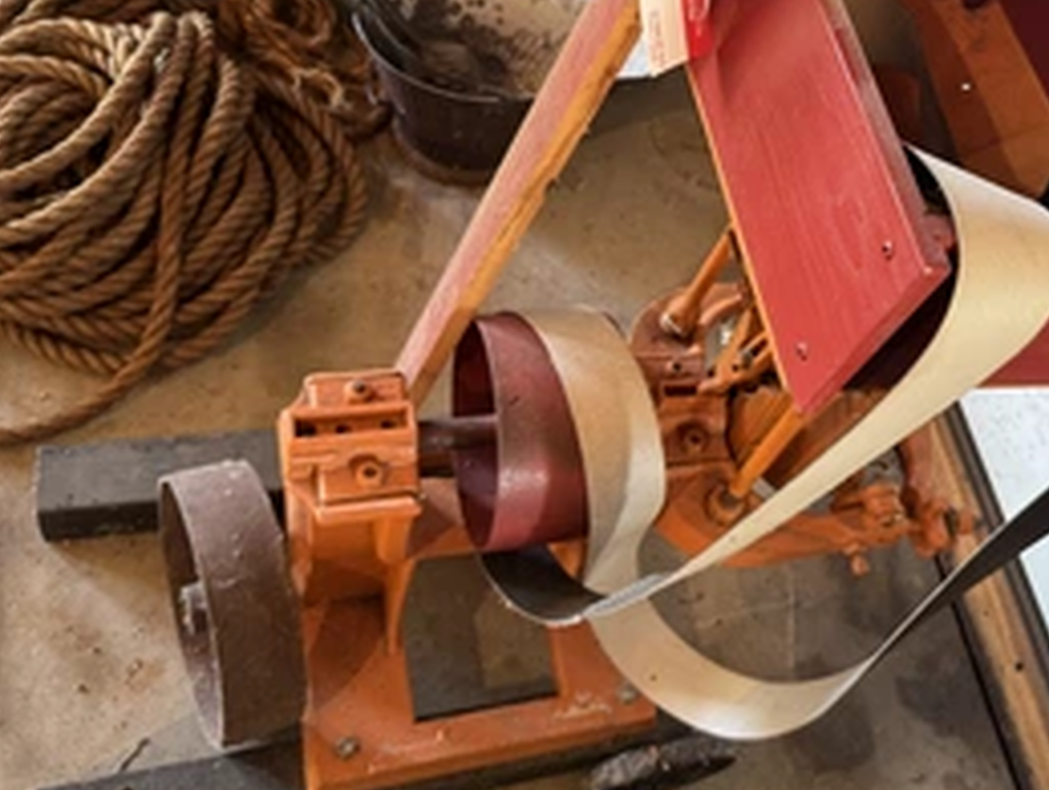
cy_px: 292
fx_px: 1123
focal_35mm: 37
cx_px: 794
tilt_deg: -48.5
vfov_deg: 38.5
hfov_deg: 48.1
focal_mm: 6.76
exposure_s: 1/60
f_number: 1.78
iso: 200
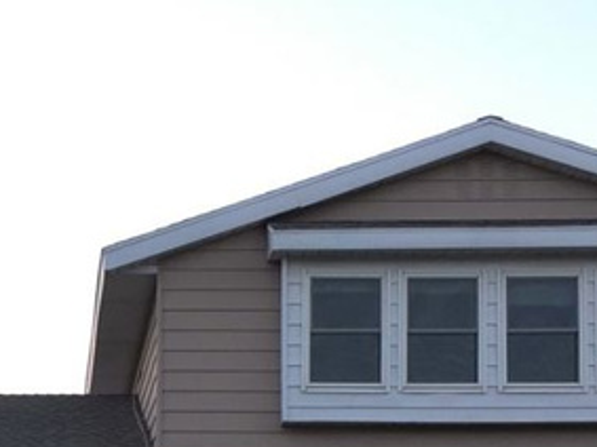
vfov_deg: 13.4
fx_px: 1810
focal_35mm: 105
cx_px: -49
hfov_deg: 18.1
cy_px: 622
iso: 32
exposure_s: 1/40
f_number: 2.2
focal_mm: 4.15
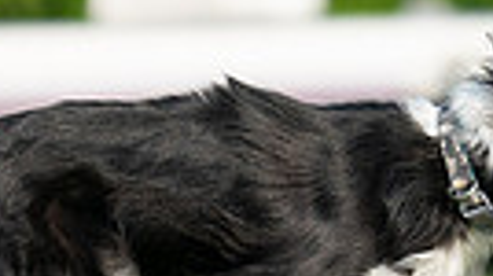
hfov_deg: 1.3
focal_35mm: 1629
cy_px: -120
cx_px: 217
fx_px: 21270
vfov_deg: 0.7
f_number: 6.3
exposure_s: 1/4000
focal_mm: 359
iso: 1250
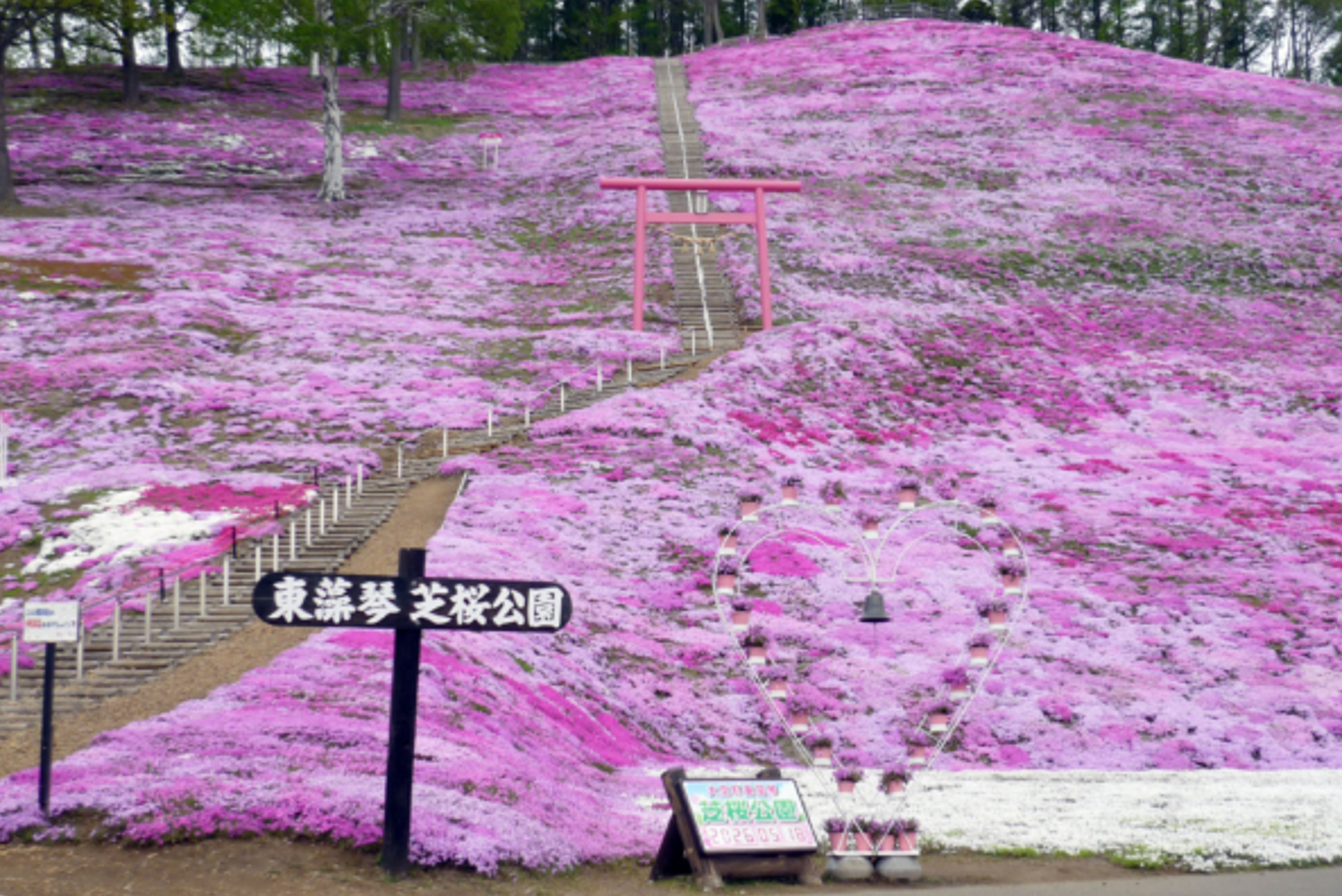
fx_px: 2275
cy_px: 425
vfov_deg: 22.3
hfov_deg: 32.9
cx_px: 665
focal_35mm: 61
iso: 100
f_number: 3.5
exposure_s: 1/125
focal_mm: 9.6
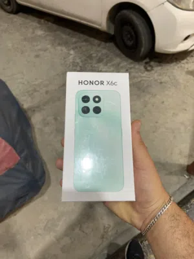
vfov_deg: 67.3
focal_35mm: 26
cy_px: 130
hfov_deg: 53.1
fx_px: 194
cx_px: 97
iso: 100
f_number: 1.8
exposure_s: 1/100
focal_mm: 4.25
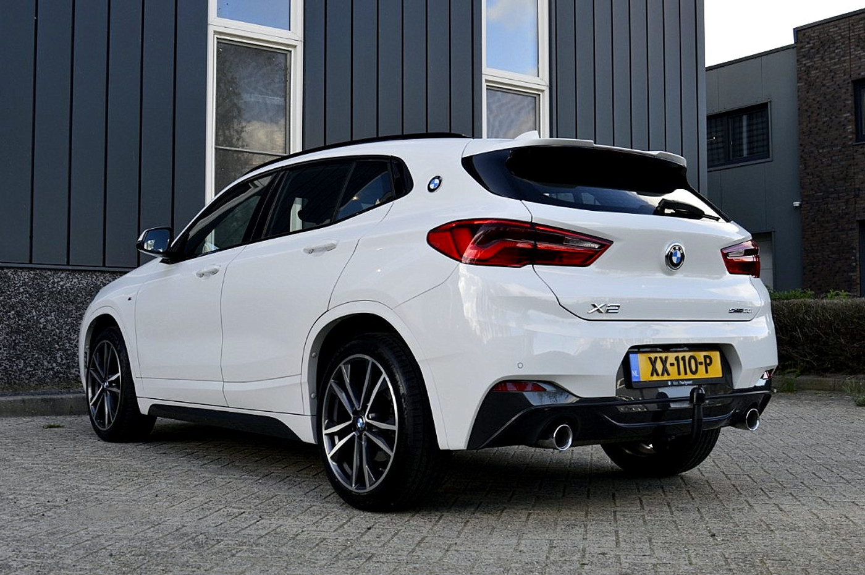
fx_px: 1080
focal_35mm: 45
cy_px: 288
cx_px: 432
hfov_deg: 43.6
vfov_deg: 29.8
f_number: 9
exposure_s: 1/160
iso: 400
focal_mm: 30
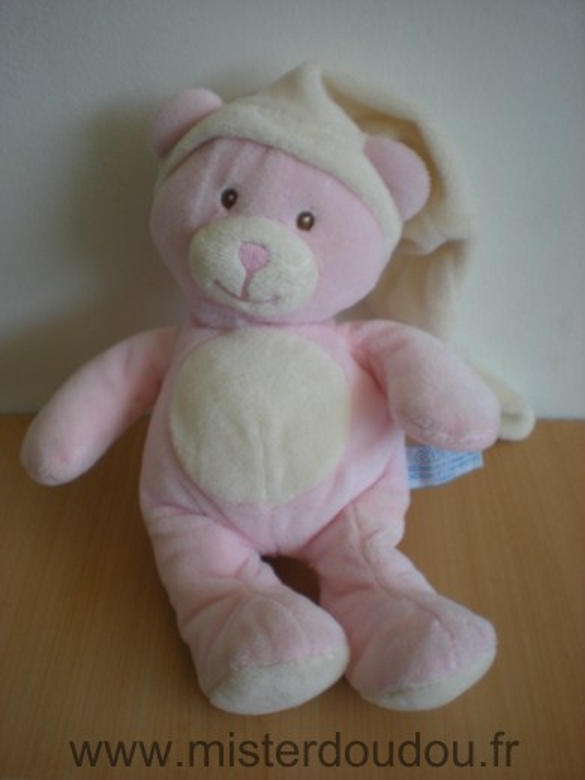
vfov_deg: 49.0
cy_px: 390
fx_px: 856
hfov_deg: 37.7
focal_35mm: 38
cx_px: 292
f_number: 3.1
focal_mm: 6.3
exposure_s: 1/59.8
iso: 64
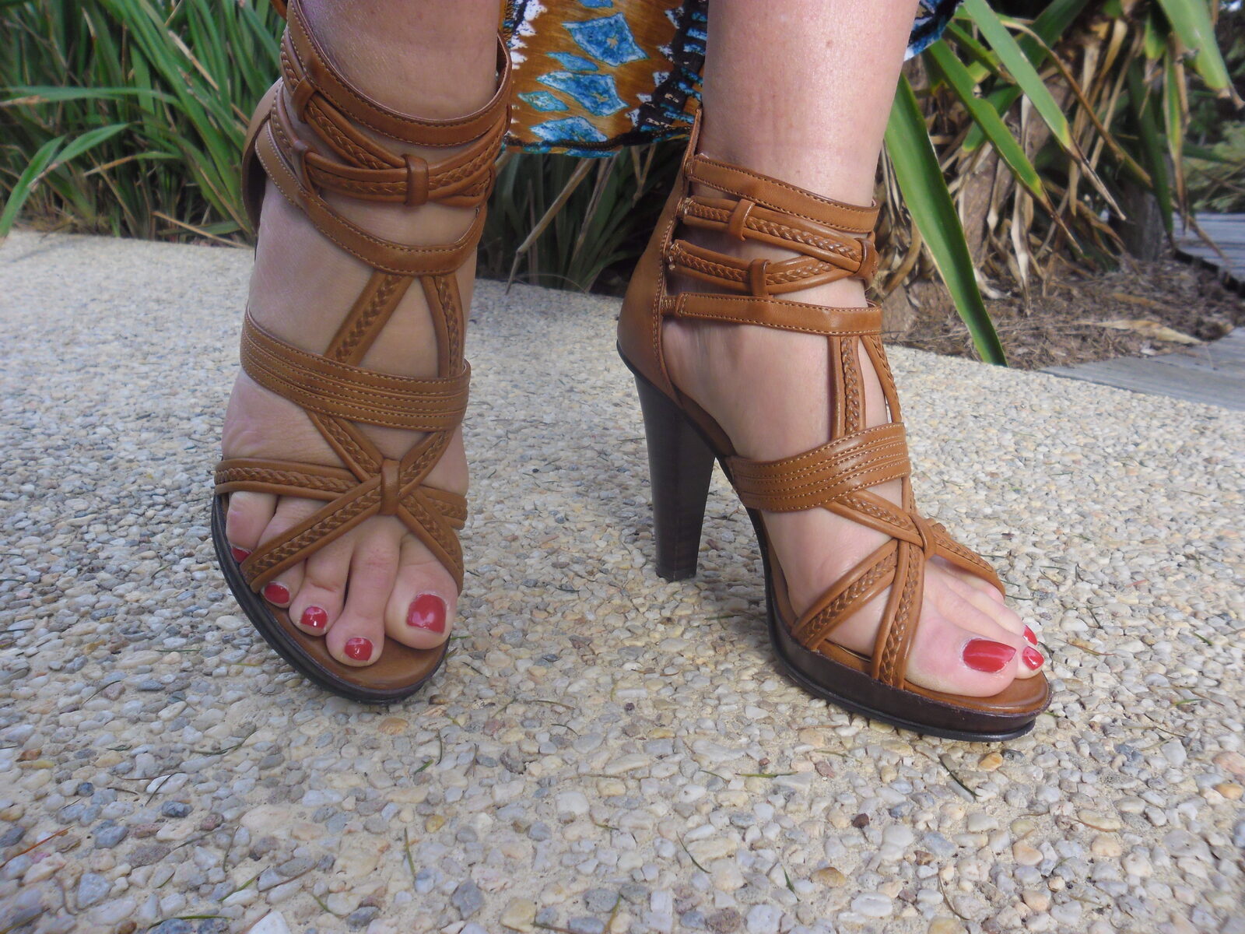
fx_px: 971
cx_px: 622
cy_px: 467
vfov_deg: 51.4
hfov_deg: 65.3
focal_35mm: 27
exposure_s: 1/173
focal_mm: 4.9
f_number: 3.5
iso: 80
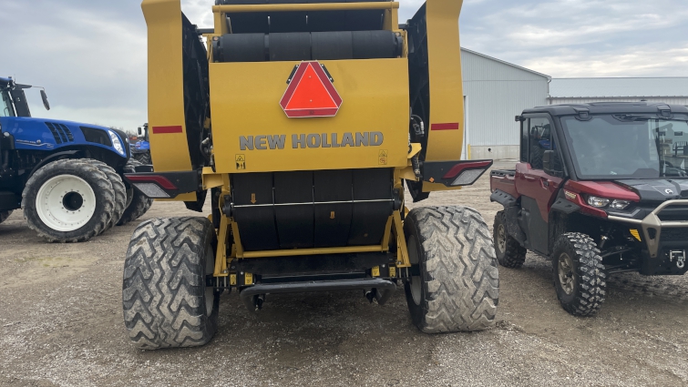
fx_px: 547
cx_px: 326
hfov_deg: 64.3
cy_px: 148
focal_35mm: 30
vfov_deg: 38.7
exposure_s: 1/988
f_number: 1.6
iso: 32
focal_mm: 4.2
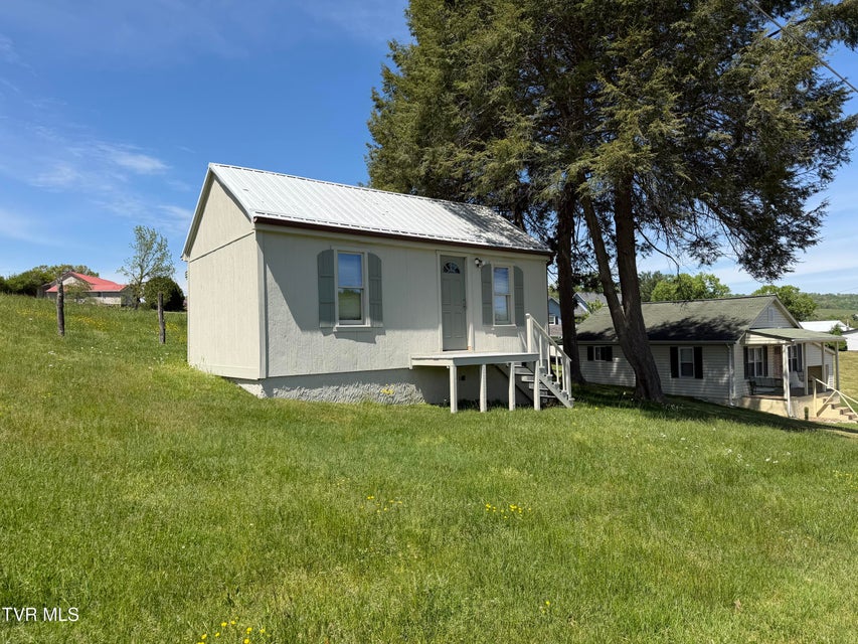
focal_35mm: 24
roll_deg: +1.2
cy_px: 322
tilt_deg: +0.9
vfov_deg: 56.8
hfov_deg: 71.6
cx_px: 429
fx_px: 595
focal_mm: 6.76
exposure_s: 1/4405
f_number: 1.78
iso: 80
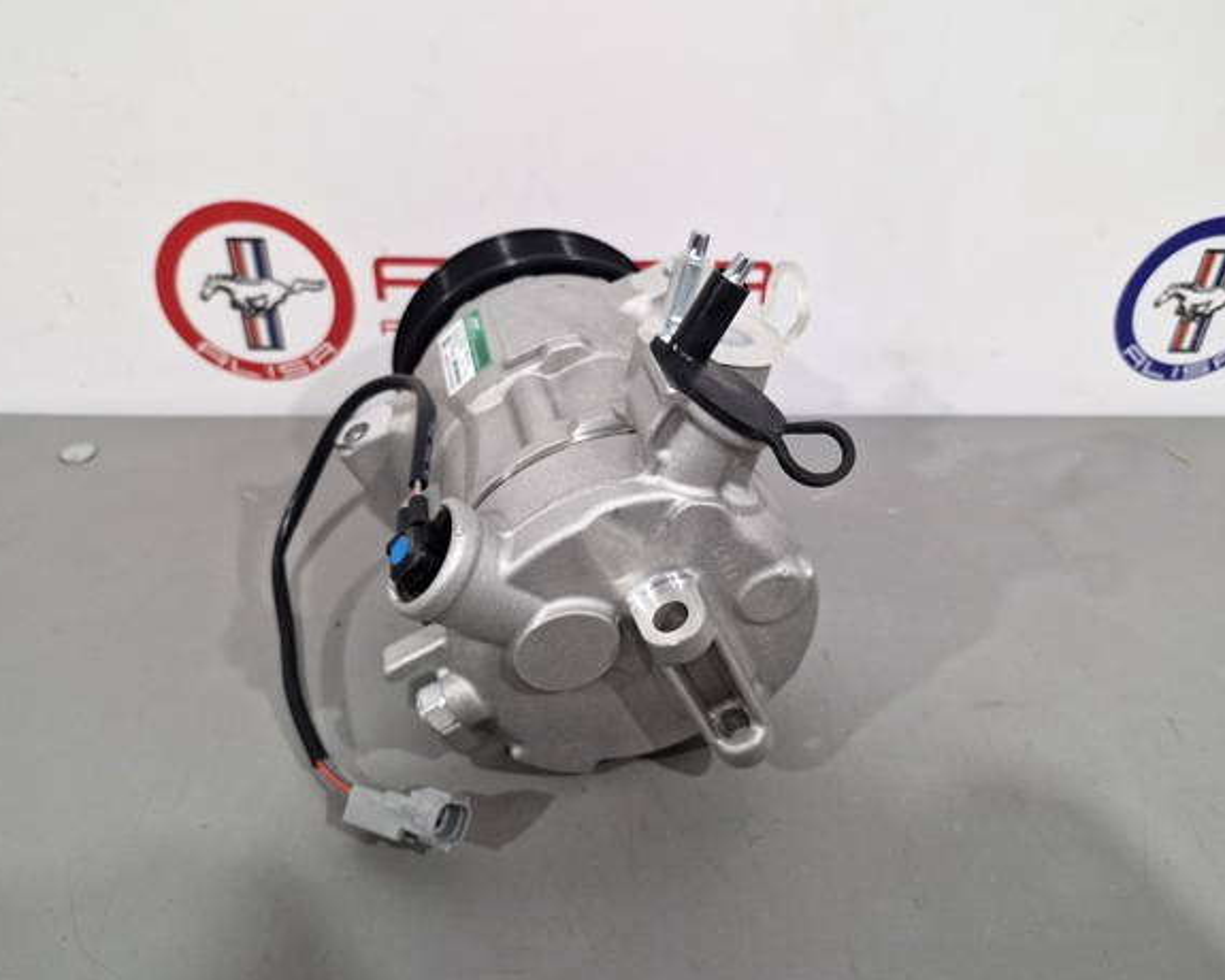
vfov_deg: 56.8
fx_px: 906
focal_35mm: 25
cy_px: 507
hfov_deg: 68.1
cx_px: 616
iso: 50
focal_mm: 5.54
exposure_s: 1/100
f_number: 1.8
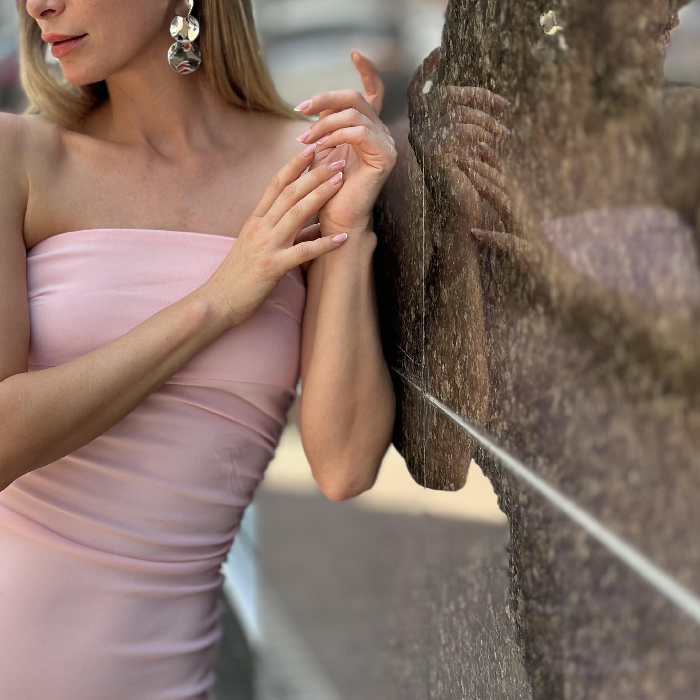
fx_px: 1807
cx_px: 342
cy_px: 313
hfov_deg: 21.9
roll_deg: +0.2
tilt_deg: -10.5
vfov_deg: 21.9
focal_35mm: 79
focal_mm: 6.86
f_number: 1.78
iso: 80
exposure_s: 1/1157
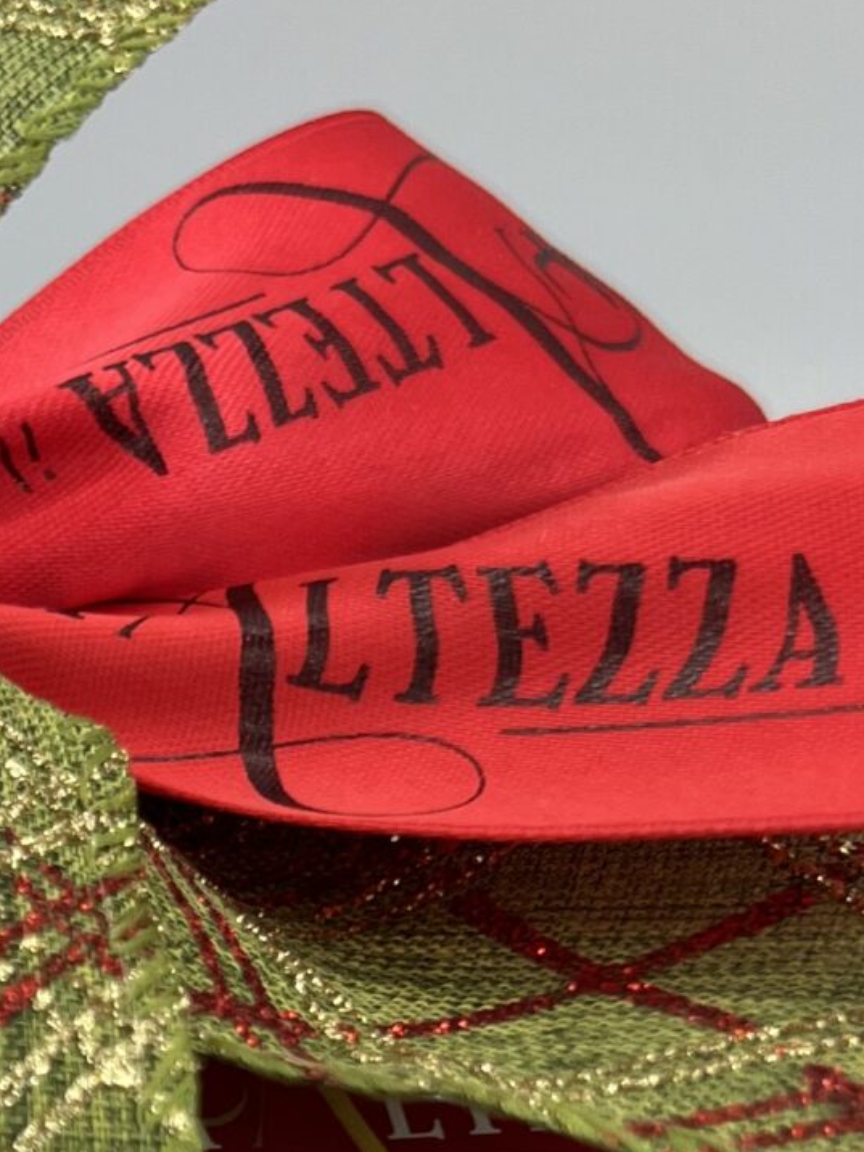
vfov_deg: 19.7
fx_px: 3095
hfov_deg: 15.2
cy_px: 1419
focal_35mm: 93
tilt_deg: -47.8
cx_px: -240
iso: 50
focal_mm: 5.7
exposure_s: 1/1019
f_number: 1.5
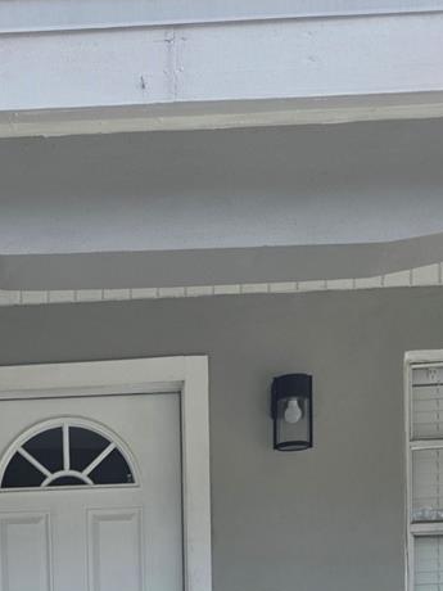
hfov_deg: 24.0
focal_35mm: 60
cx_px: 83
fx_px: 1024
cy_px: 719
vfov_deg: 27.9
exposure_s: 1/2397
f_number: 1.7
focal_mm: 6.3
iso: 80
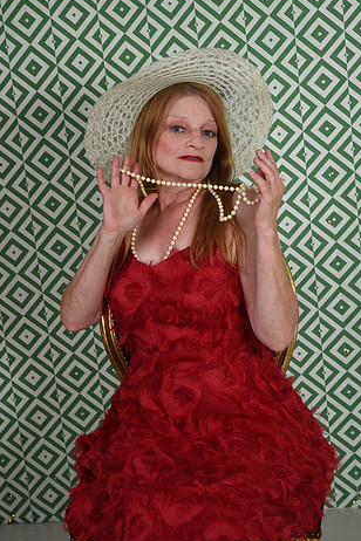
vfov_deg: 29.2
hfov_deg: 19.7
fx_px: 1038
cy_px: 285
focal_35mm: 69
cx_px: 180
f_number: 9
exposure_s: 1/160
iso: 100
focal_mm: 55
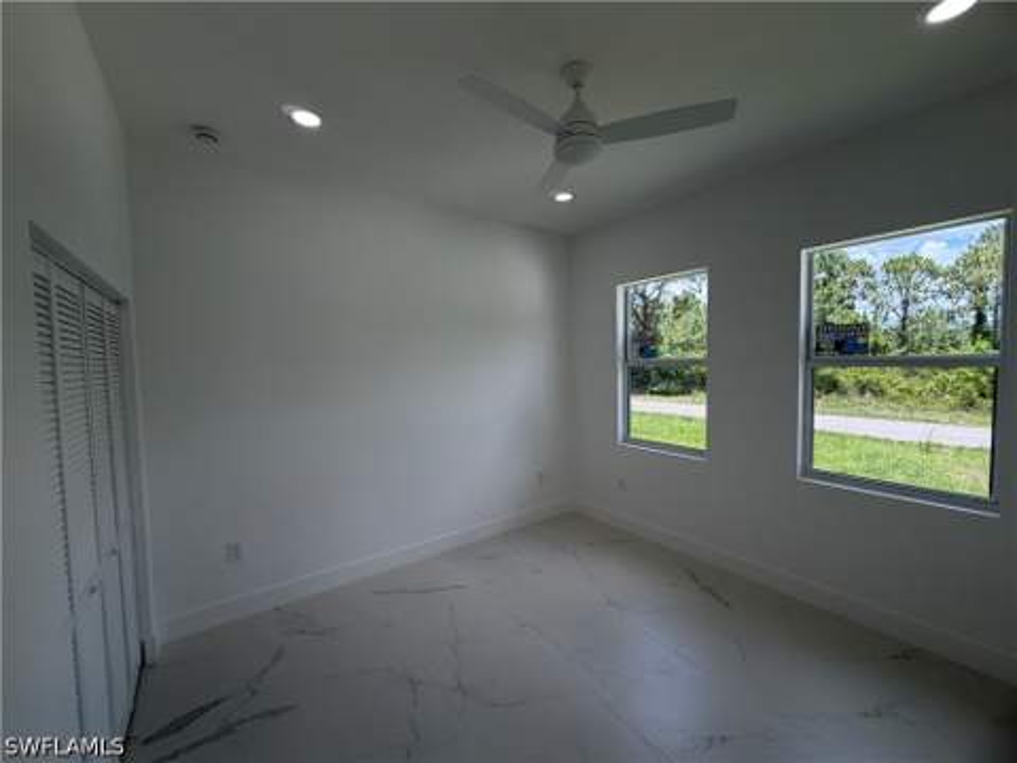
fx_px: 411
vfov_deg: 85.7
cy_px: 382
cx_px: 508
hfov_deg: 102.1
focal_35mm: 14
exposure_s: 1/231
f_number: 2.2
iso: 50
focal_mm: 2.22
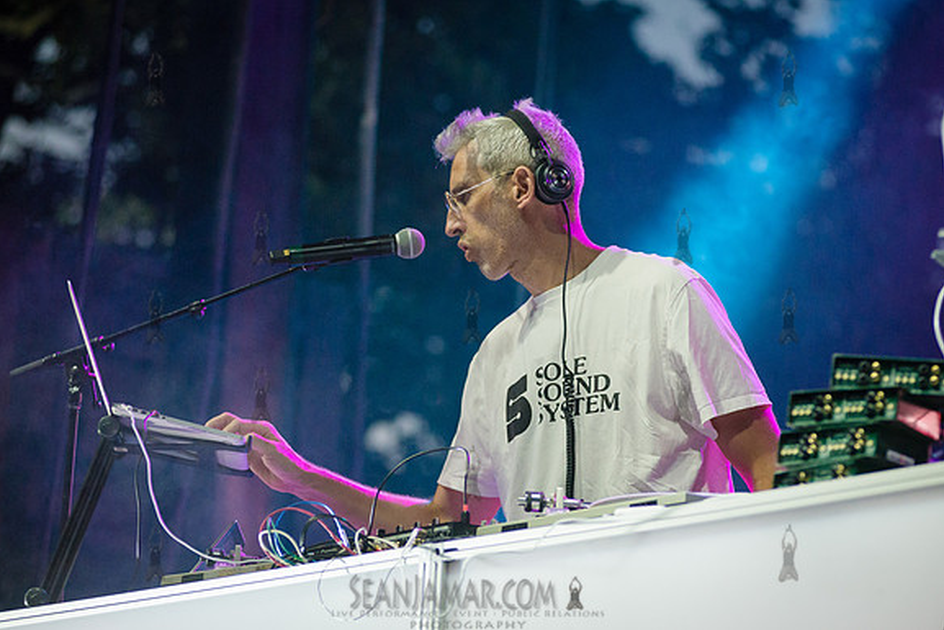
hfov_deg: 13.4
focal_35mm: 153
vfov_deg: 9.0
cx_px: 575
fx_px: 4013
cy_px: 342
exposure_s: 1/400
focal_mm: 125
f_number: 4
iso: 3200
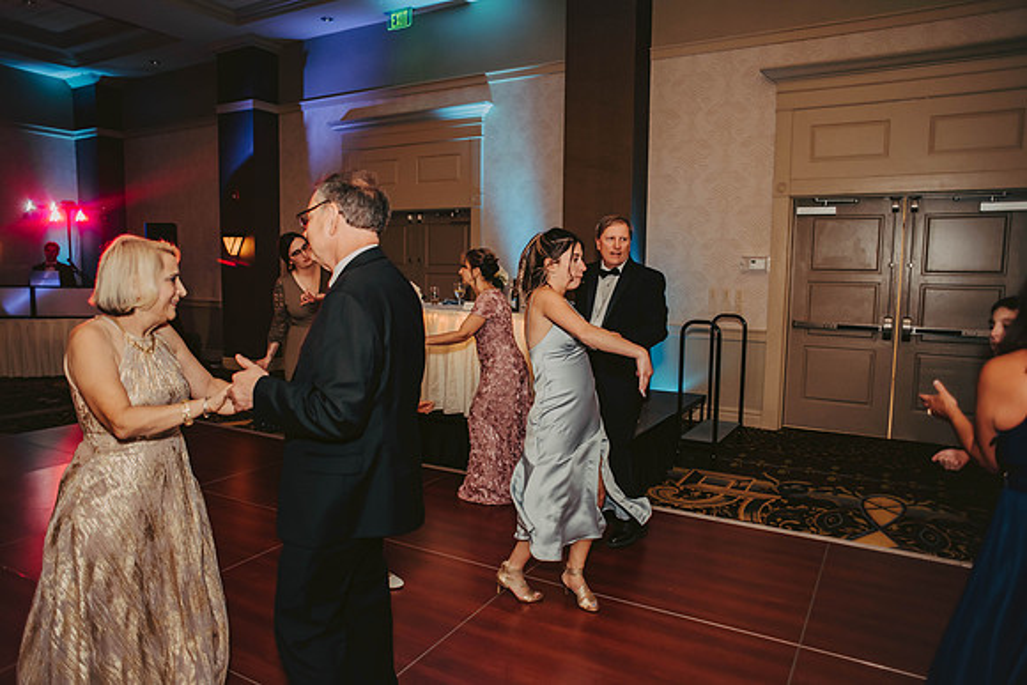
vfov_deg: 53.2
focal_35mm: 24
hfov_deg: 73.7
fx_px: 685
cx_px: 514
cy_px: 342
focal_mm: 24
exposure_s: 1/125
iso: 800
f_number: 2.8
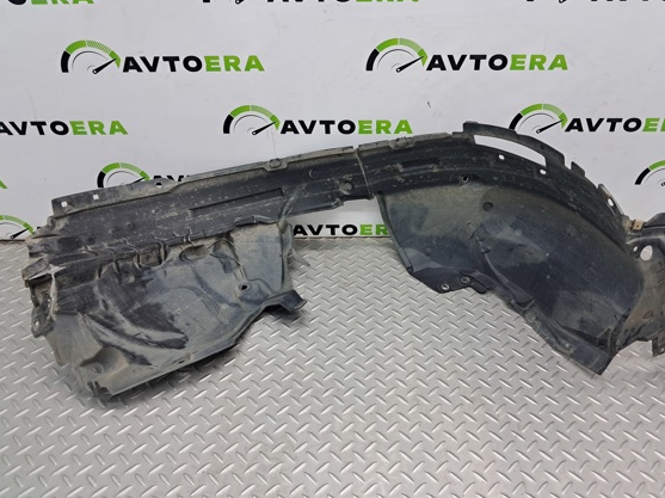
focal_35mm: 31
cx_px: 370
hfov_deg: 58.2
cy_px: 249
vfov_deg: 45.4
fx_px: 595
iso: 100
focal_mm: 4
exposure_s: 1/50
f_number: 1.8
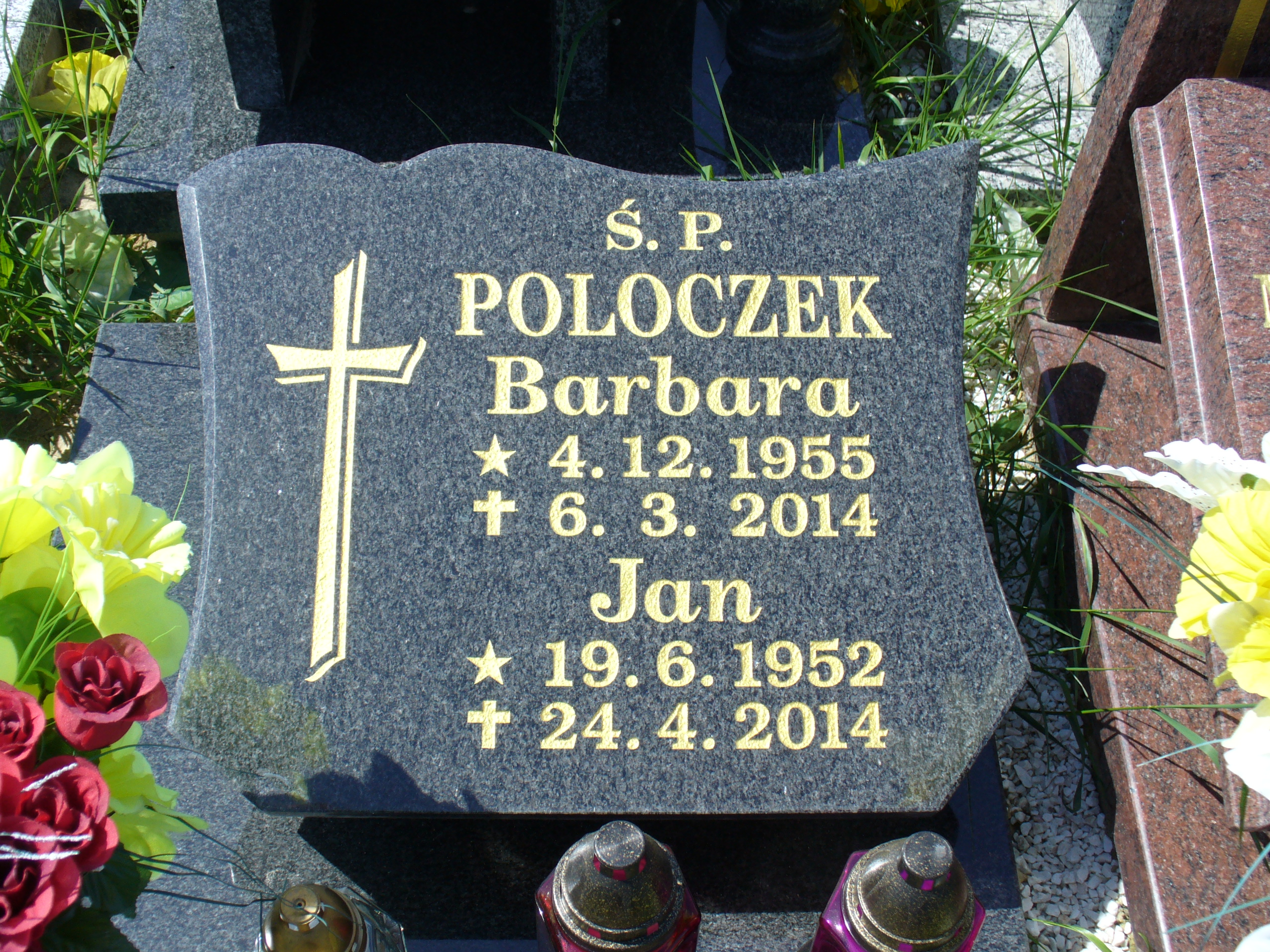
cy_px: 476
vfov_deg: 34.3
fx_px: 1541
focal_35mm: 42
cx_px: 635
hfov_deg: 44.8
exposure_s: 1/200
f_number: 5.8
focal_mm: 7
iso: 80
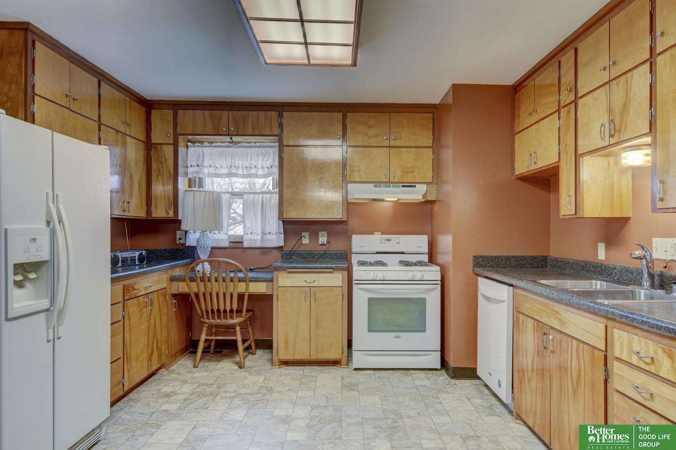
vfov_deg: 53.1
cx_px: 338
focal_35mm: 24
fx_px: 451
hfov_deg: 73.8
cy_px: 225
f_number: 8
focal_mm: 16
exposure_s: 1/8
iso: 400
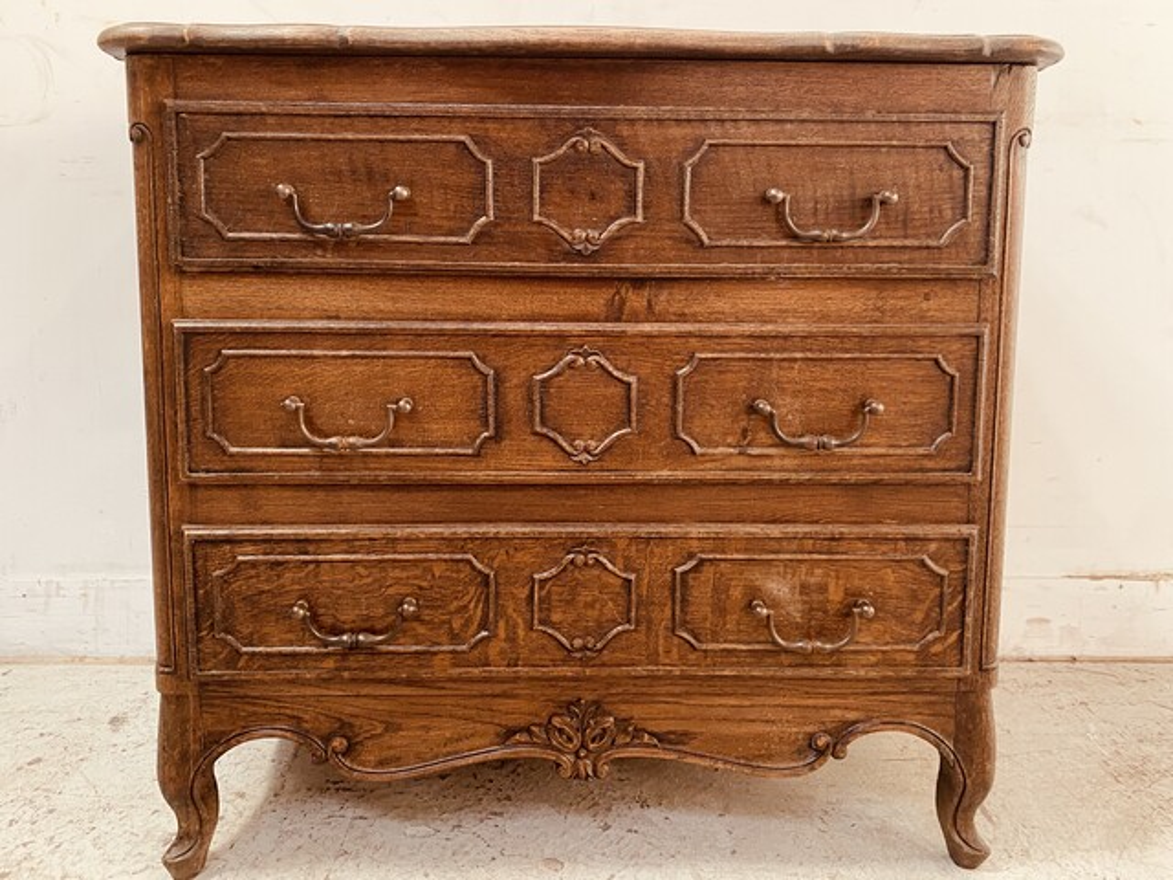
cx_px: 586
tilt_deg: -12.0
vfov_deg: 53.1
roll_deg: -1.3
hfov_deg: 67.3
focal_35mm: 26
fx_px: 881
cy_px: 440
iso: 250
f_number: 1.8
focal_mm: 4.25
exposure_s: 1/60
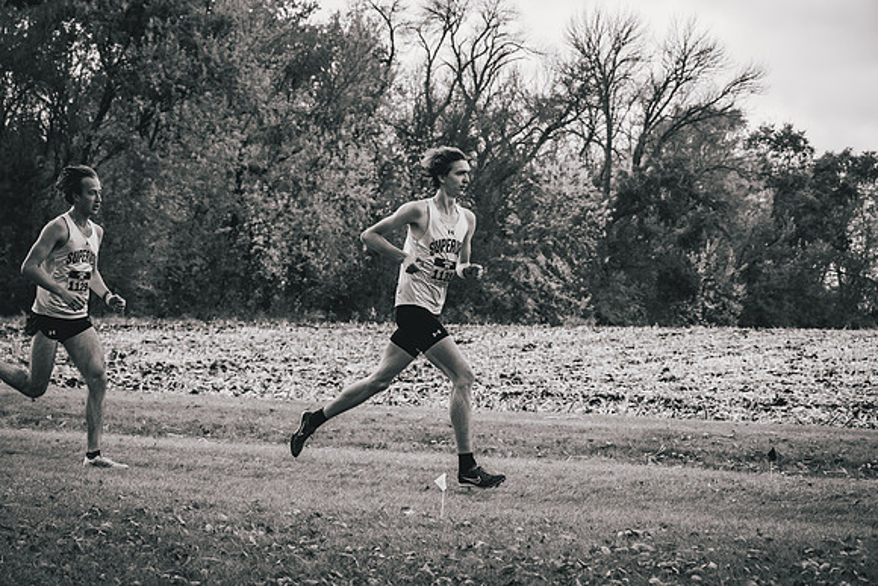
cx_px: 440
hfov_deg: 26.2
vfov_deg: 17.7
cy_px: 293
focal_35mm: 77
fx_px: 1884
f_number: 6.3
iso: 400
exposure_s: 1/1000
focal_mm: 77
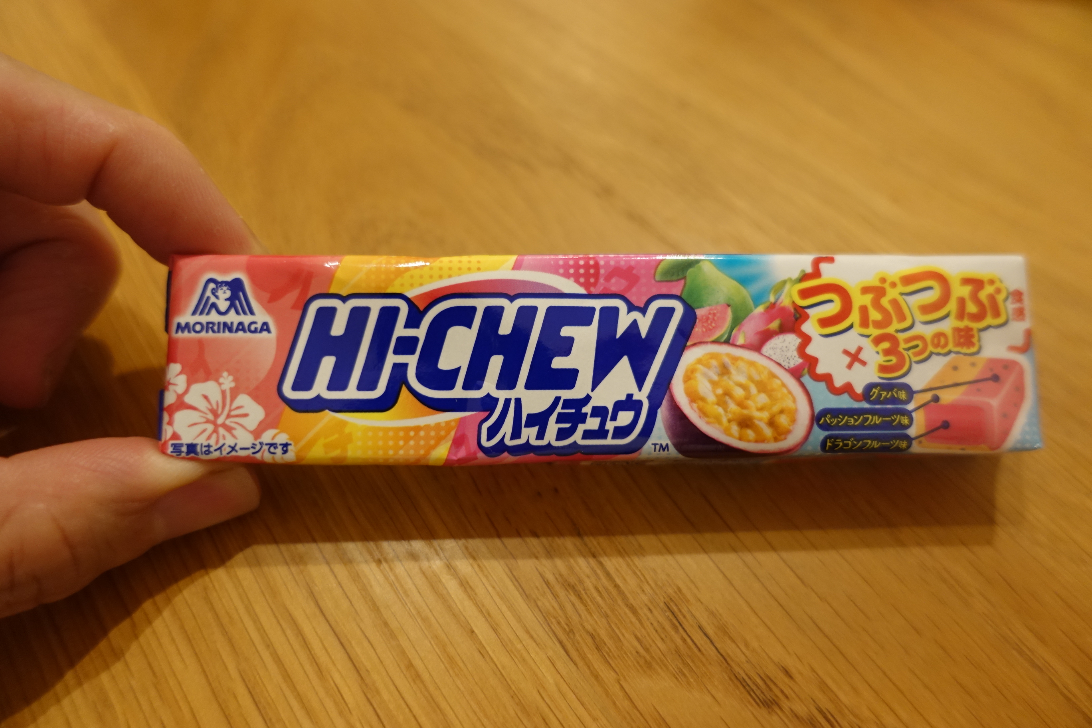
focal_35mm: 24
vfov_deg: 53.1
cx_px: 546
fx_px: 728
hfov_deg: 73.7
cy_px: 364
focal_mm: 8.8
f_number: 1.8
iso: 500
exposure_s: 1/30
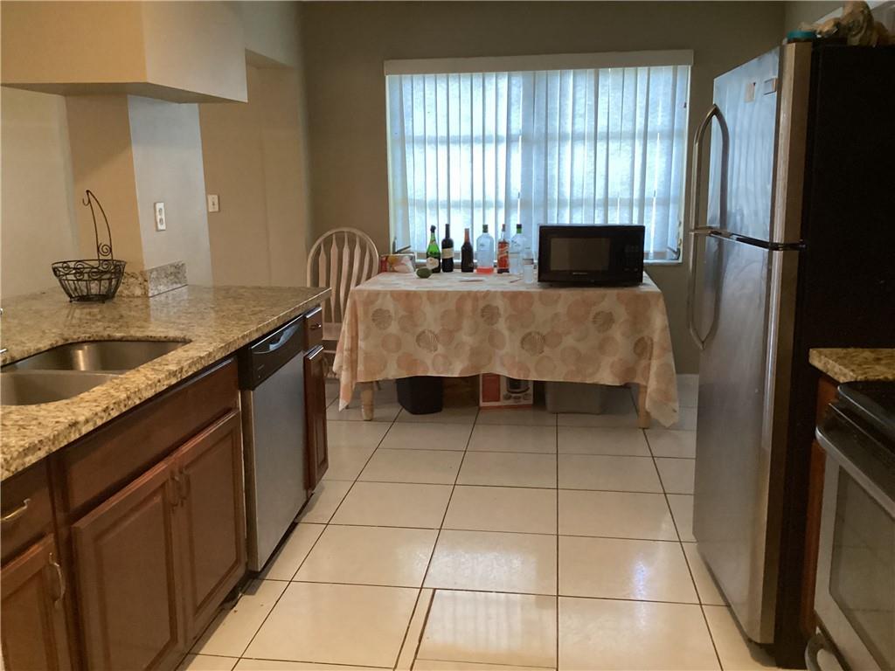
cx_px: 448
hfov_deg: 58.4
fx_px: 802
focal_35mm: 31
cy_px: 336
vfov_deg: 45.4
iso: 500
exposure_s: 1/30
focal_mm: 3.3
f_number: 2.4
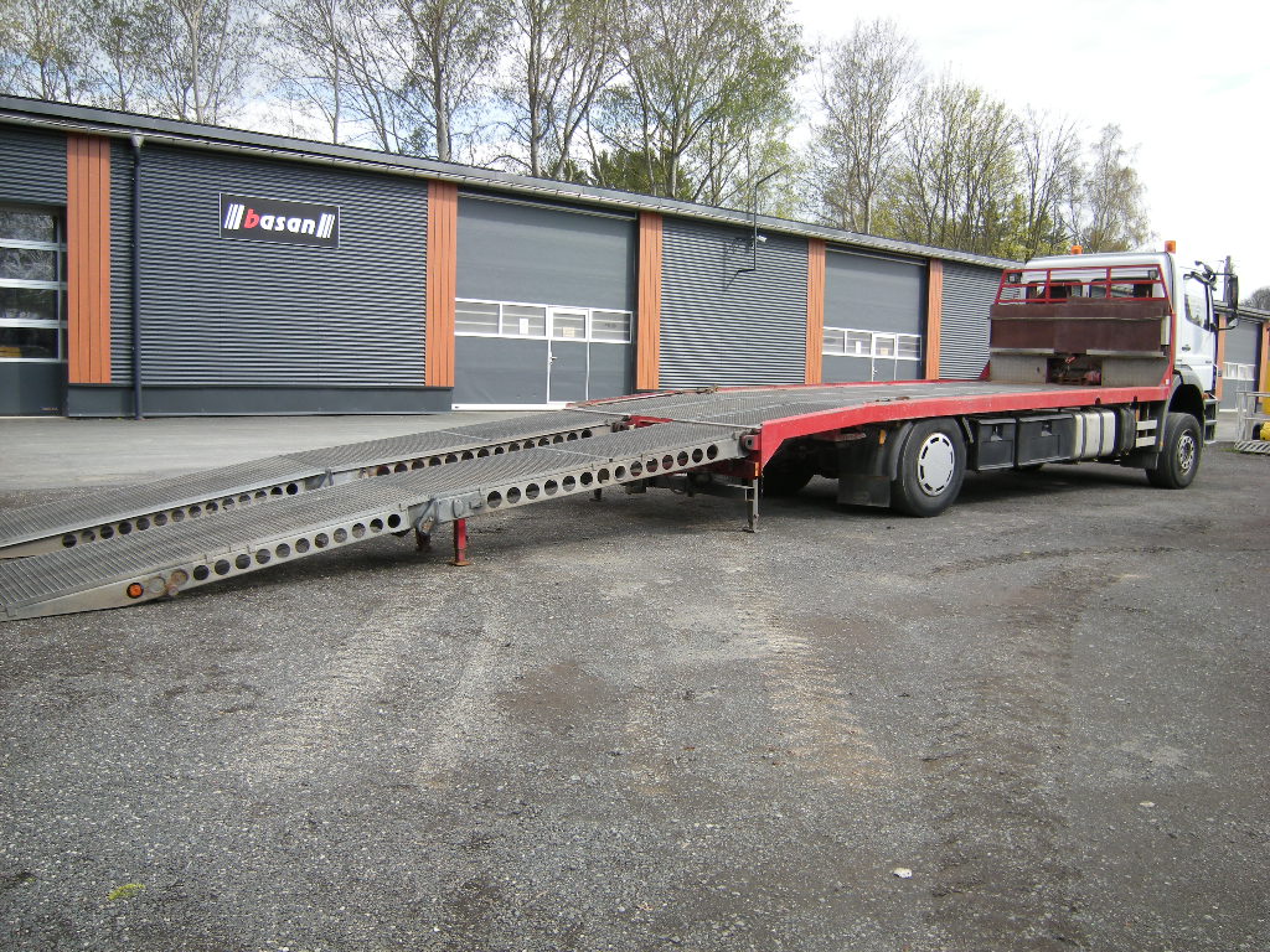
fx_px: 1027
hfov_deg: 63.4
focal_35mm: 28
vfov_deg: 49.7
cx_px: 635
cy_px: 476
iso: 64
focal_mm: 4.7
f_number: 2.8
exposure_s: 1/288
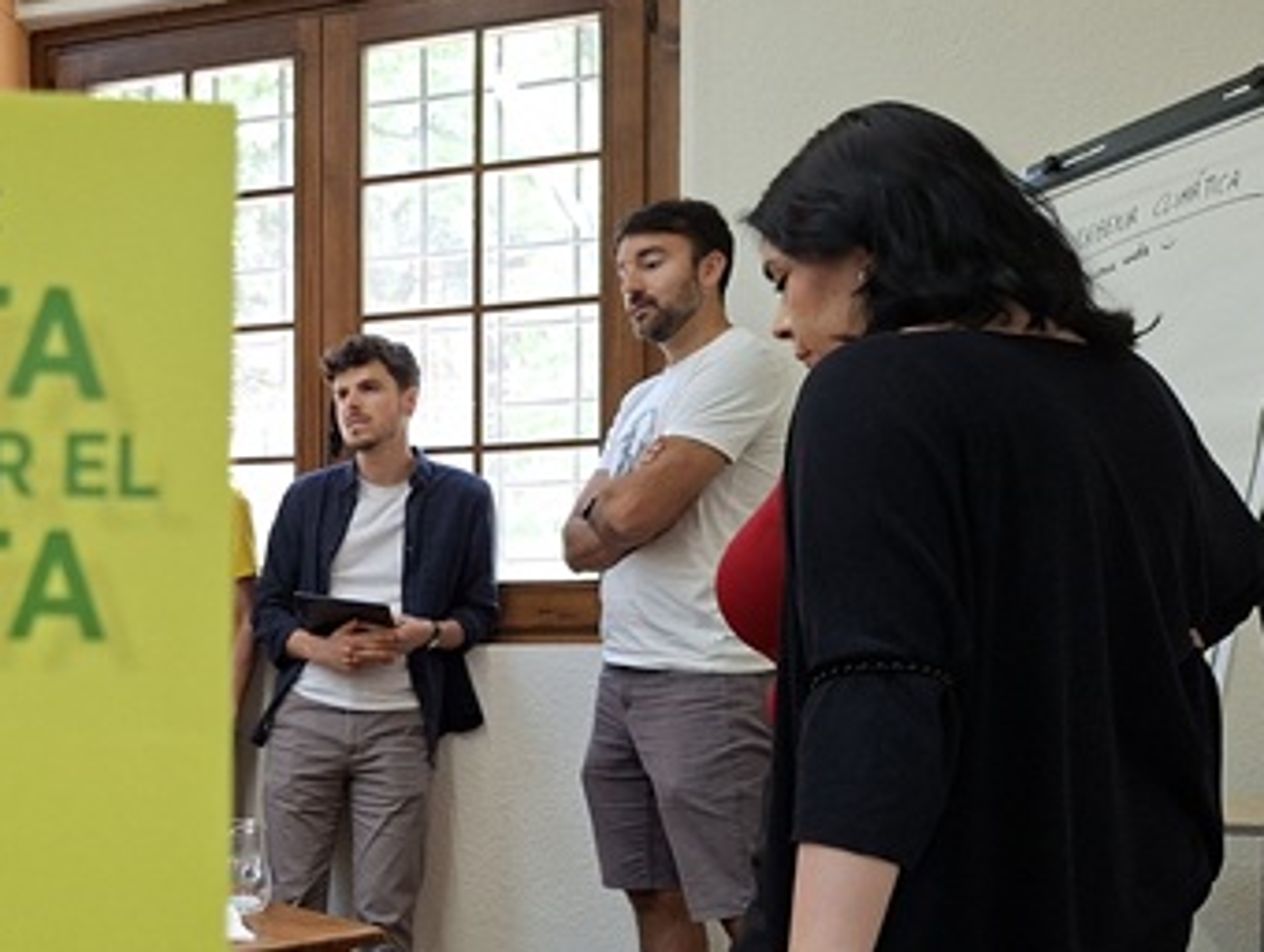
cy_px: 643
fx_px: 1645
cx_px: 97
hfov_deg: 38.7
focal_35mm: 45
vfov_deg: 32.0
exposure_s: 1/60
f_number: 1.8
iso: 160
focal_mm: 5.54
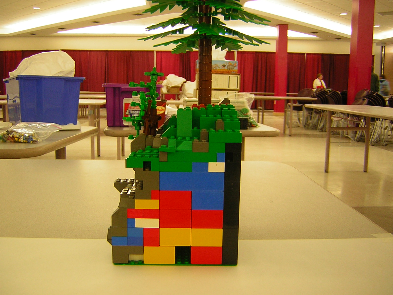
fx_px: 409
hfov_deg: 51.4
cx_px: 196
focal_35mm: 36
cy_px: 148
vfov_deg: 39.7
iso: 50
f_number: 2.6
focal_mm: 4.7
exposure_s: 1/5.8
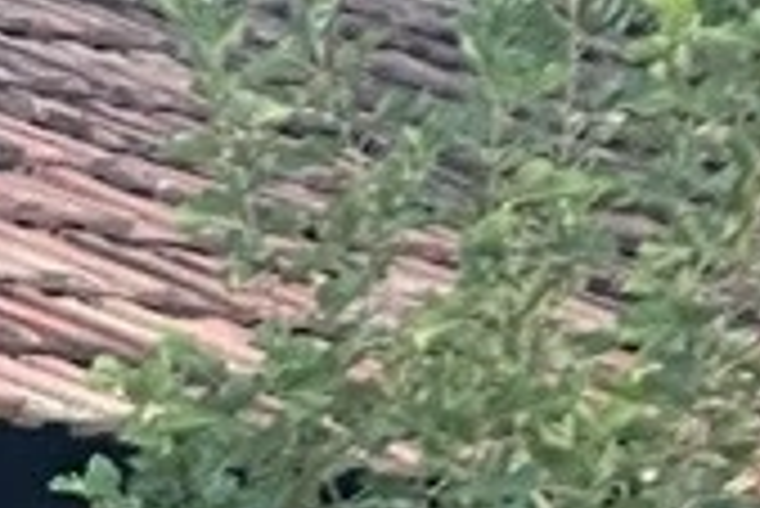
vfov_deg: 3.1
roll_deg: -0.5
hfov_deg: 4.8
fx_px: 9001
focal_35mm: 426
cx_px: -274
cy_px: 2095
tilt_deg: -3.6
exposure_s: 1/99
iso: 160
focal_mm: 6
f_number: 2
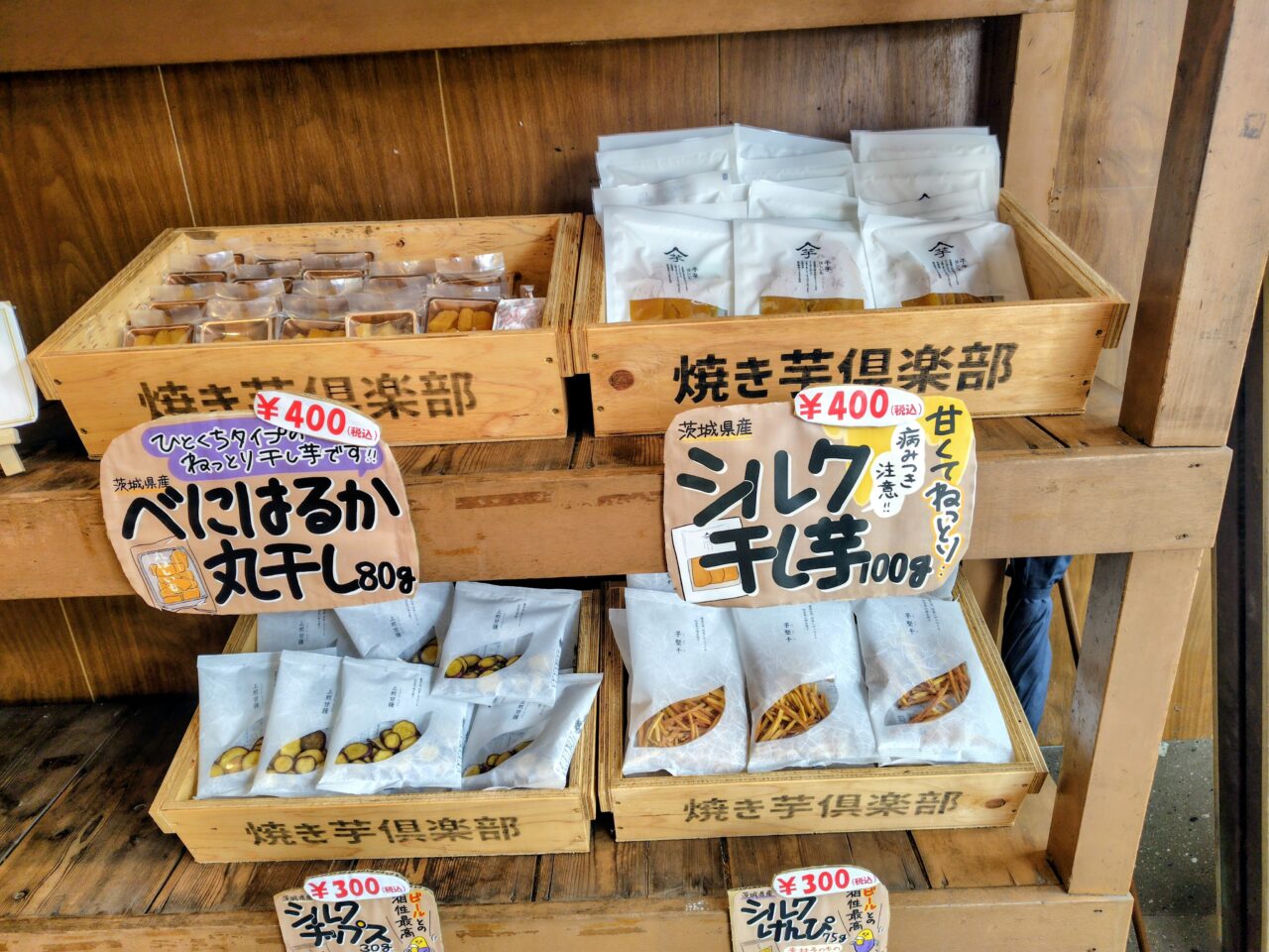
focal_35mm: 23
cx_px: 634
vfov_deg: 58.9
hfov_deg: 73.9
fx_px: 843
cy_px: 476
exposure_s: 1/100
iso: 140
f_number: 1.9
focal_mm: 5.6
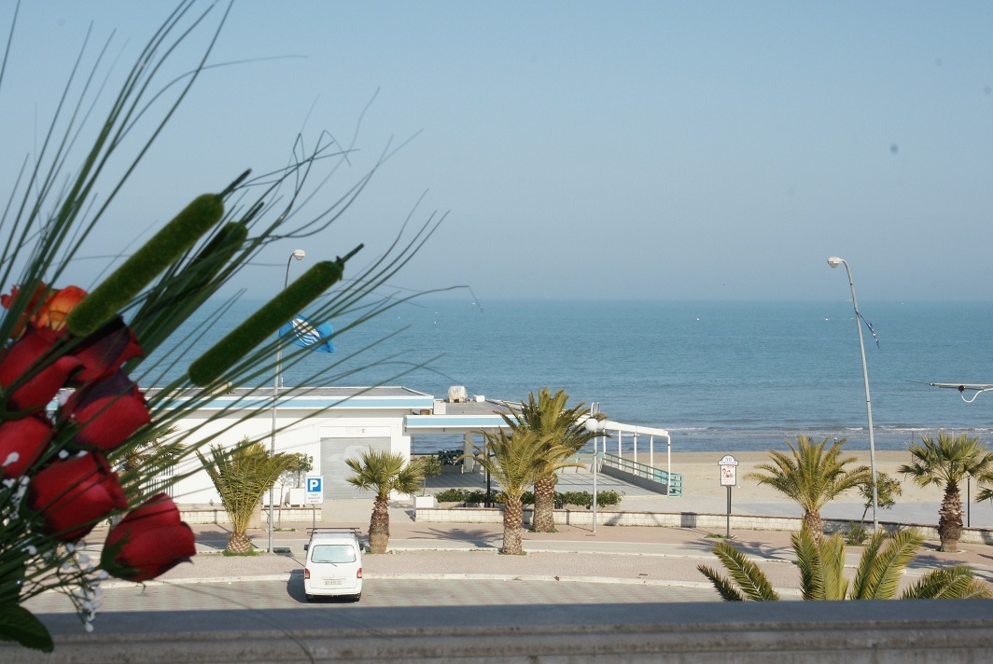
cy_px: 332
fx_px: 2071
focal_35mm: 75
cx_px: 496
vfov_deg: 18.2
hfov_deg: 27.0
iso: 250
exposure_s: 1/200
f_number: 18
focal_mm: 50
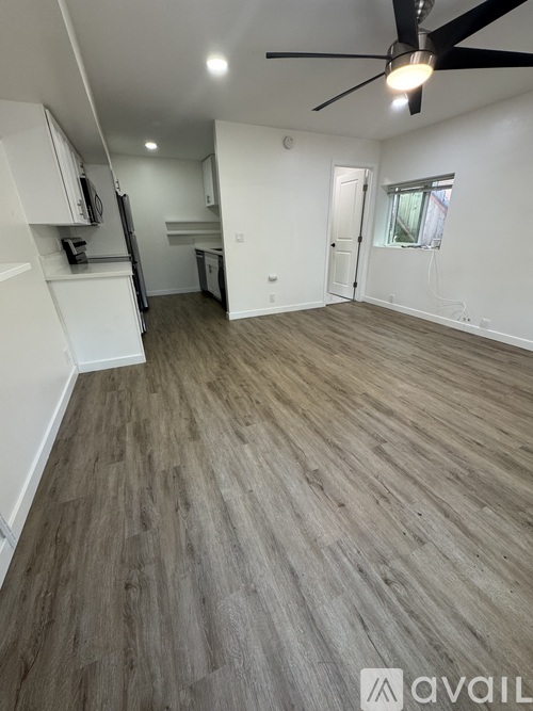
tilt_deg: -23.9
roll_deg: +1.2
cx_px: 266
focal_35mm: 14
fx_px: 288
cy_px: 356
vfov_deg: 102.1
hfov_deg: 85.7
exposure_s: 1/120
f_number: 2.2
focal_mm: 2.22
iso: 250
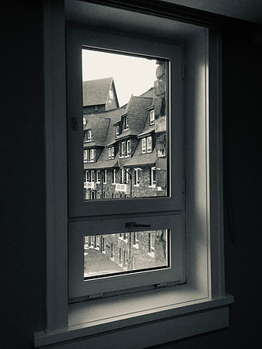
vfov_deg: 61.6
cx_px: 131
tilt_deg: +1.6
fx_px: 292
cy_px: 174
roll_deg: +1.6
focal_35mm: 29
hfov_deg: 48.3
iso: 200
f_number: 2.2
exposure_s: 1/30
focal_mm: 4.15
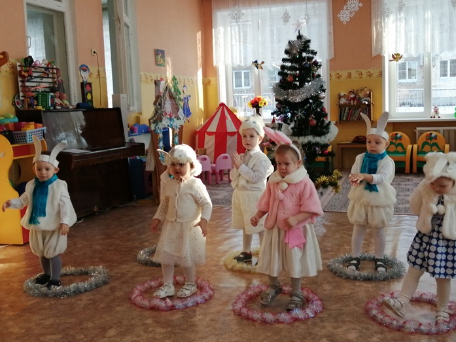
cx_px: 239
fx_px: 514
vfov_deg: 36.8
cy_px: 153
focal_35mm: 39
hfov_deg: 47.8
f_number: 1.8
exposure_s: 1/120
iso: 64
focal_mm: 3.46
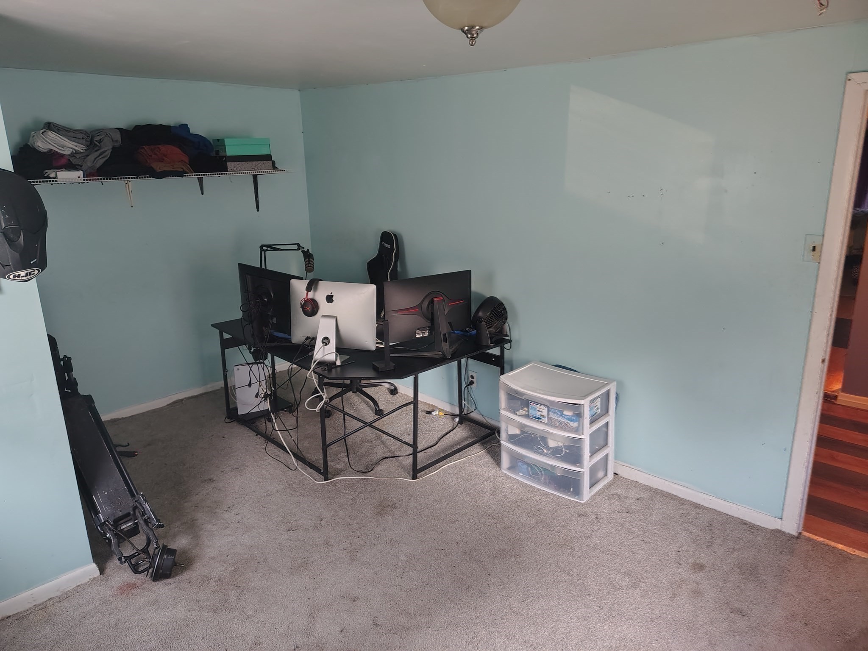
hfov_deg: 71.6
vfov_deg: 56.8
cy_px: 326
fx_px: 602
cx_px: 434
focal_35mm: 24
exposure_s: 1/50
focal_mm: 5.56
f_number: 1.8
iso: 1054
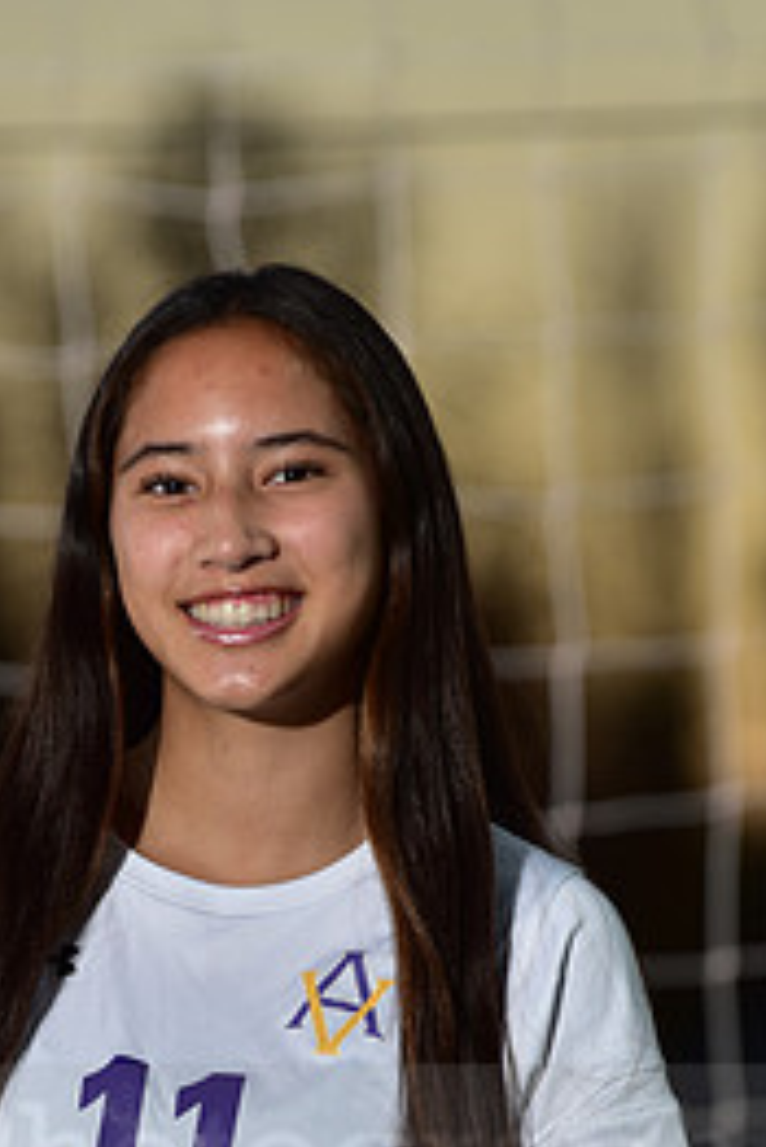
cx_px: 247
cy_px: 1125
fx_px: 14087
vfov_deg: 4.7
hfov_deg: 3.1
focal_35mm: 442
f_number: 4.5
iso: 250
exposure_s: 1/200
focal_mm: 200
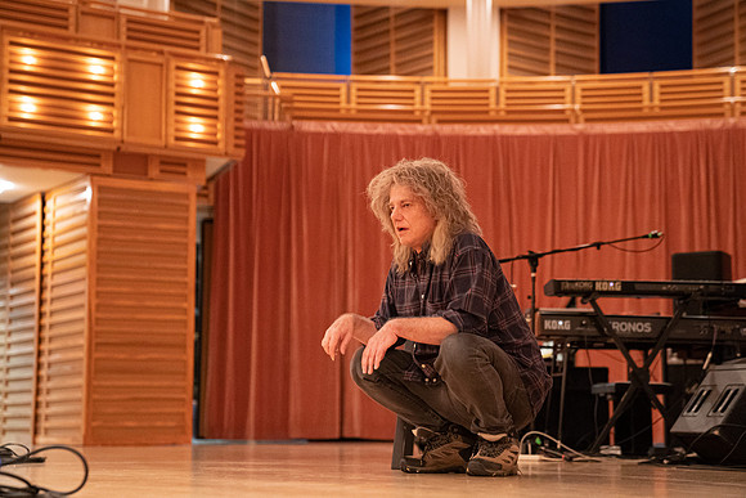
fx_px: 1524
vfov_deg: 18.6
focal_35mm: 74
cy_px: 249
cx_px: 373
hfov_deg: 27.5
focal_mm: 70
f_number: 2.8
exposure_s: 1/80
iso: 12800
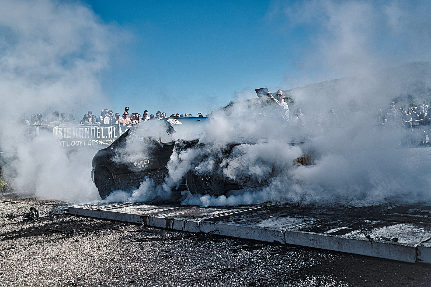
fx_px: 419
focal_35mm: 35
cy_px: 144
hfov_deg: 54.4
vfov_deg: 37.9
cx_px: 216
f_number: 2.8
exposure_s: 1/1000
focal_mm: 35
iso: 100
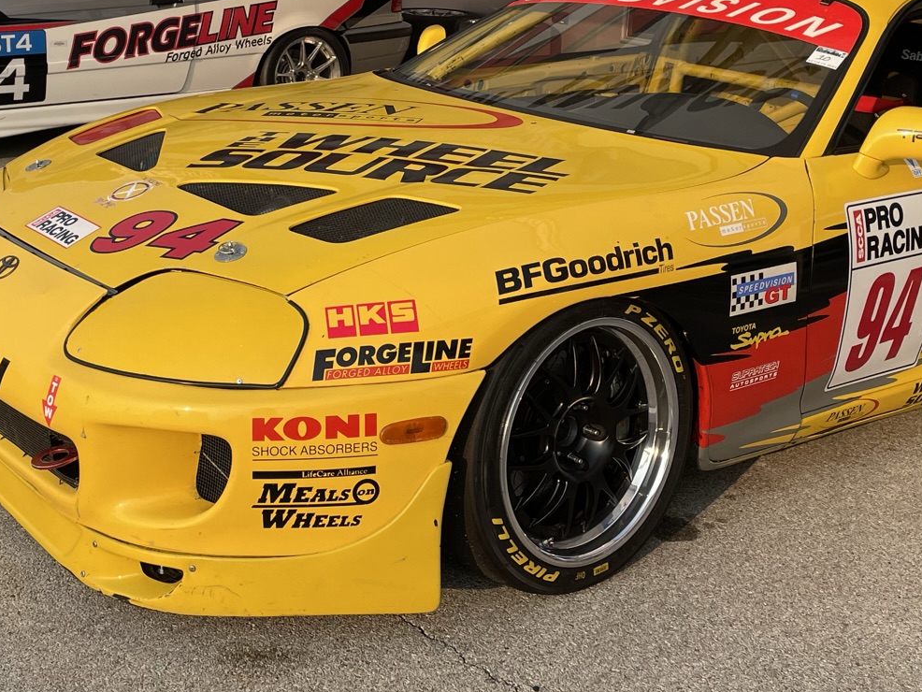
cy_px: 166
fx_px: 1439
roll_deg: -2.7
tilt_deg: -11.0
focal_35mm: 54
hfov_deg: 35.4
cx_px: 380
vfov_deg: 26.7
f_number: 1.6
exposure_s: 1/1531
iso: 32
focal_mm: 4.2
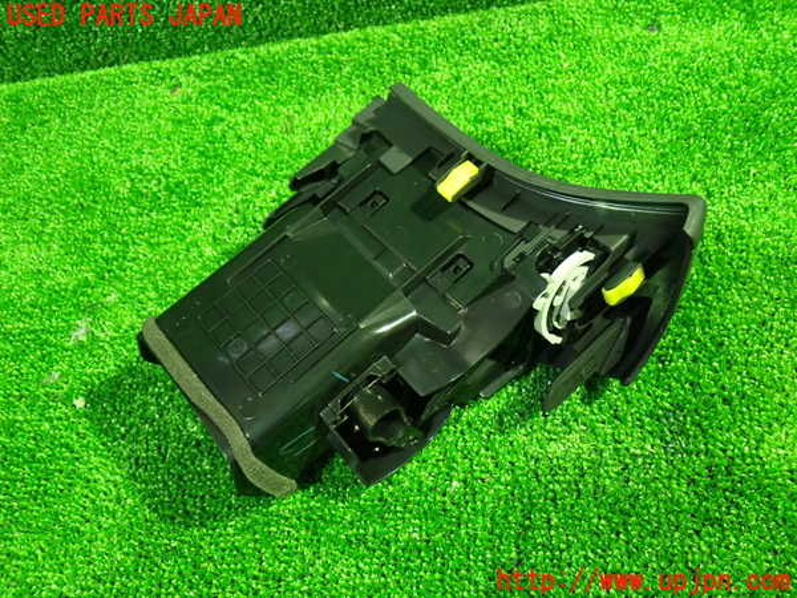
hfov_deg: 56.8
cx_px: 398
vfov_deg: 44.2
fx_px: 737
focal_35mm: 32
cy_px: 299
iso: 800
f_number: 2.4
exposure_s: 1/15
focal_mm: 5.79
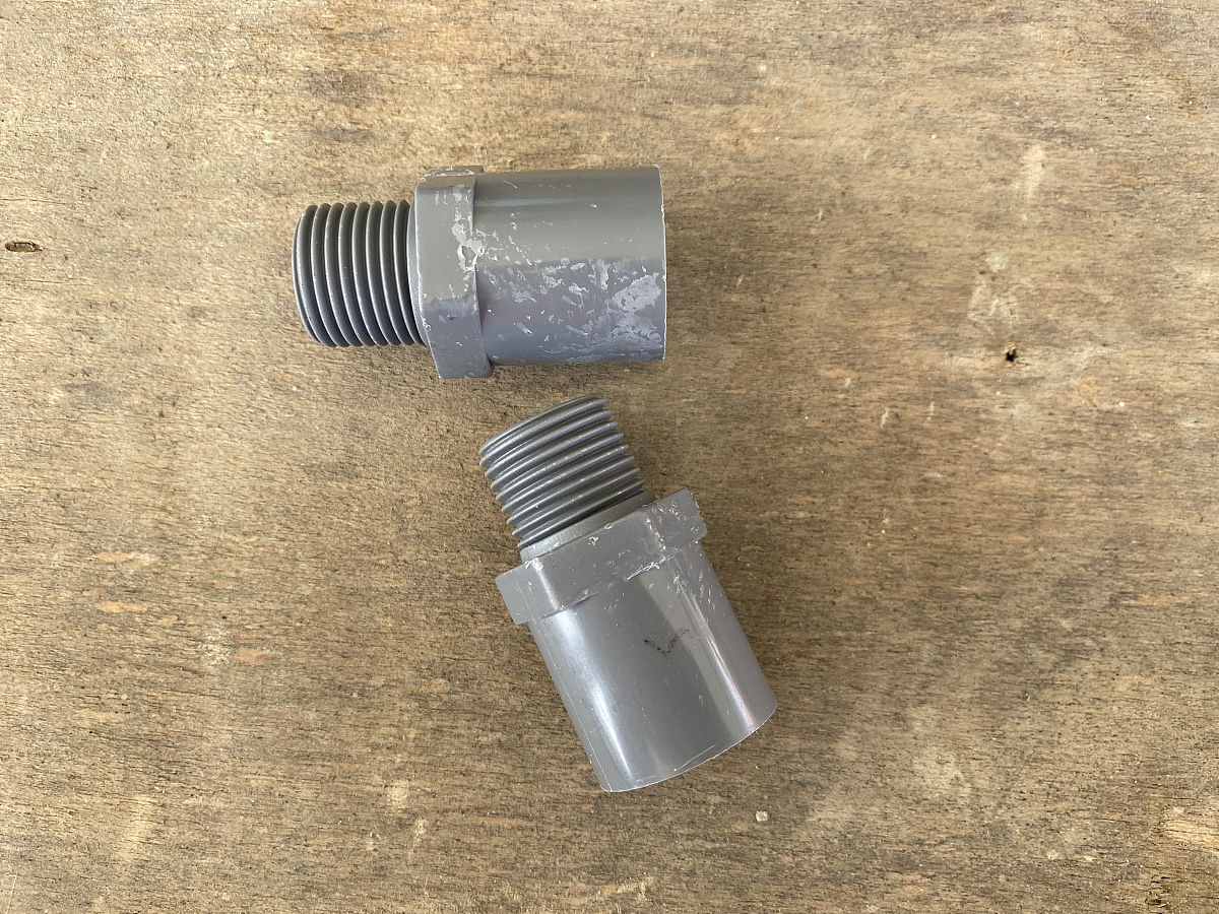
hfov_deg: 67.3
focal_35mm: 26
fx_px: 916
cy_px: 457
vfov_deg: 53.1
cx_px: 610
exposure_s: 1/128
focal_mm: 4.25
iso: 32
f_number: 1.8
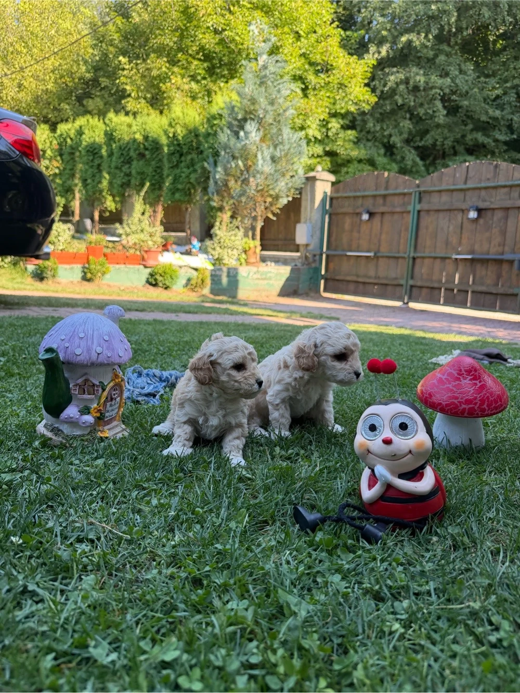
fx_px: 481
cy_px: 346
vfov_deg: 71.6
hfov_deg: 56.8
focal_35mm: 24
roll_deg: -2.5
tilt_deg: -13.7
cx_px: 260
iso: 100
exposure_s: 1/428
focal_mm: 6.76
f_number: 1.78
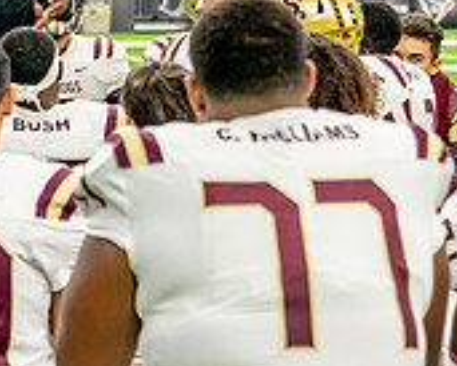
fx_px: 2855
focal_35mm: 211
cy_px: 3
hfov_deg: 9.1
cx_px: 55
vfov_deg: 7.3
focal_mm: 57
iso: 2500
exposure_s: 1/2000
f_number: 2.8
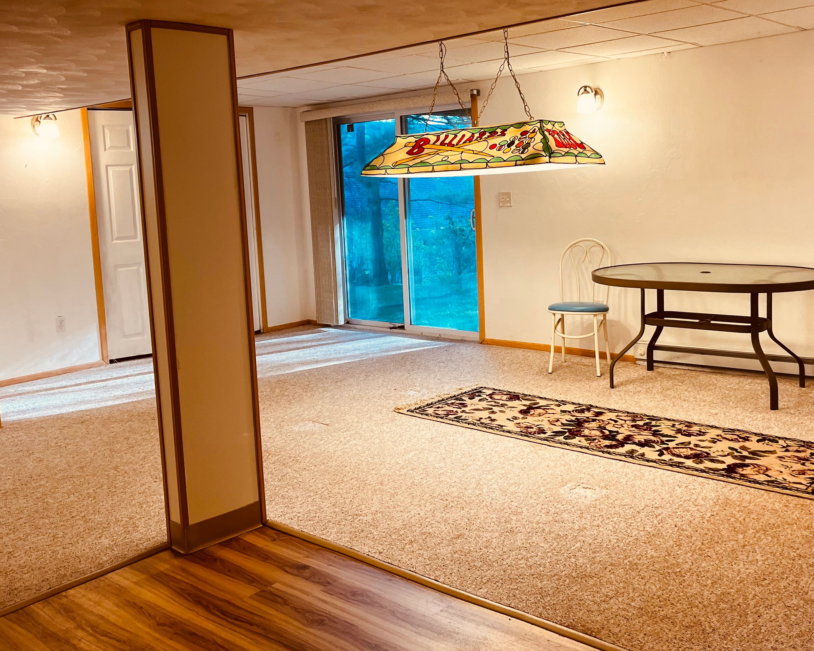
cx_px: 409
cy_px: 269
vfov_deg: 42.1
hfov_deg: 51.5
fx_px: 843
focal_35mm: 35
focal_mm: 5.1
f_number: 1.6
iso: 125
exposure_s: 1/120
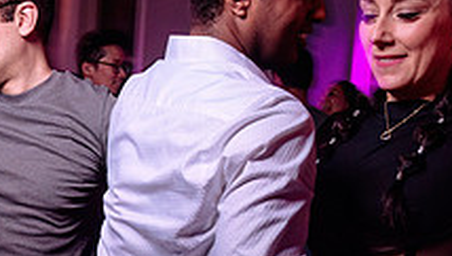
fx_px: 960
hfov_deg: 26.1
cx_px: 108
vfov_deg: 15.1
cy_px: 198
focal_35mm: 80
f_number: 3.5
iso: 800
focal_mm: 24
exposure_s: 1/20
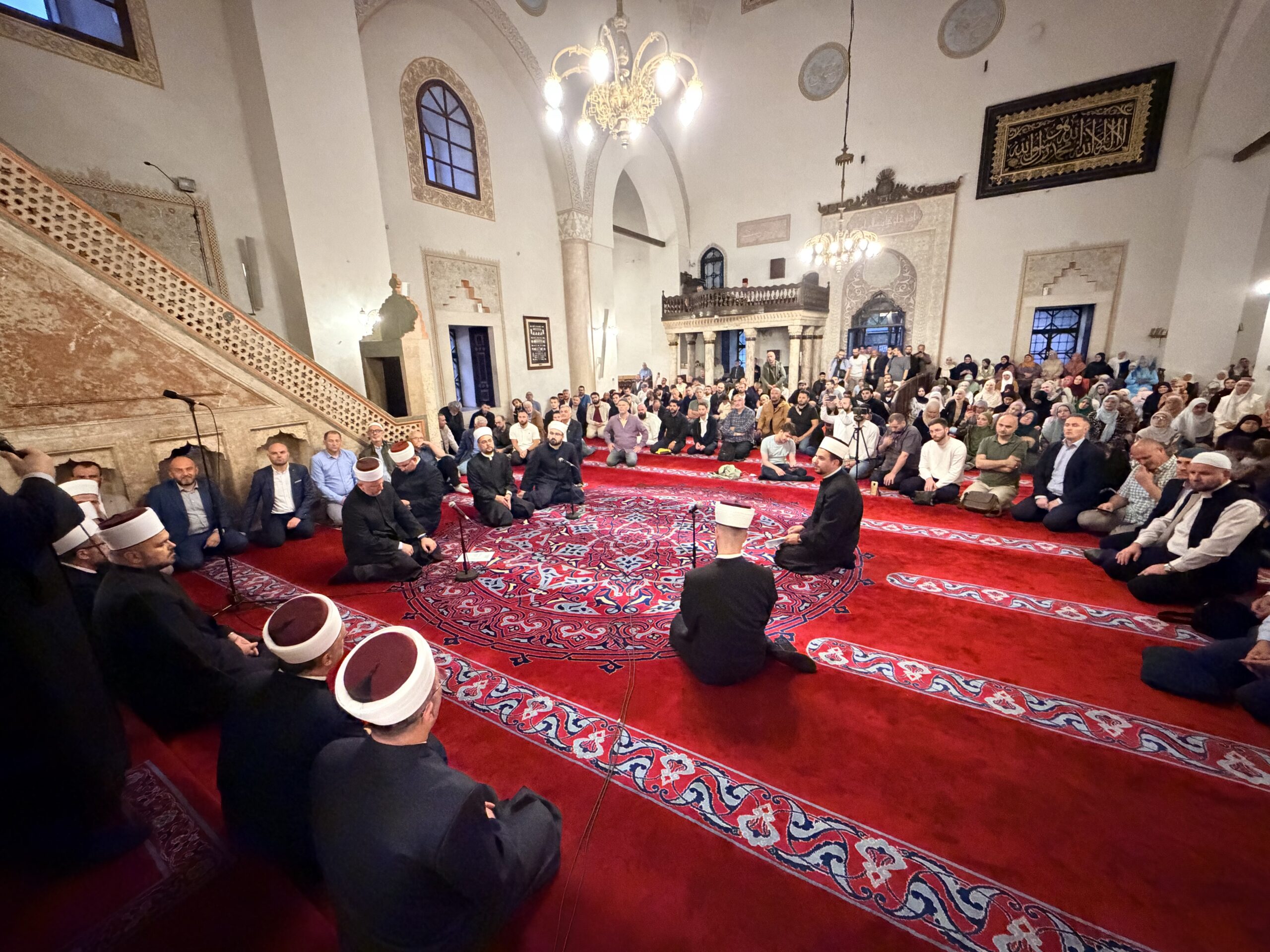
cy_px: 476
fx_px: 514
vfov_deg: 85.7
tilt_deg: -12.5
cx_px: 635
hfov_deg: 102.1
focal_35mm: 14
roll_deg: +1.8
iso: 1600
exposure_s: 1/33
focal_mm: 2.22
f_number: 2.2
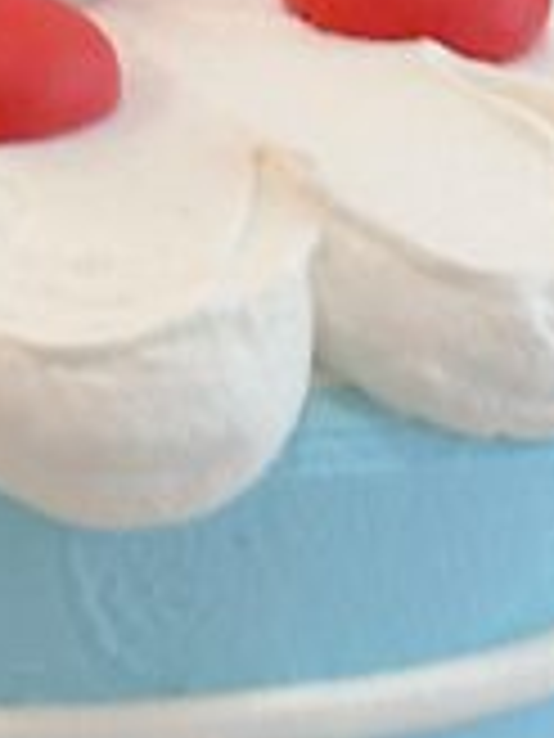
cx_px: -99
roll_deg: -0.6
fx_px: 6402
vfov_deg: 6.6
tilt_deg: -19.2
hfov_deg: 4.9
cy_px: 243
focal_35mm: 300
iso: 250
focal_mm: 6.86
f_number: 1.78
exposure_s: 1/50
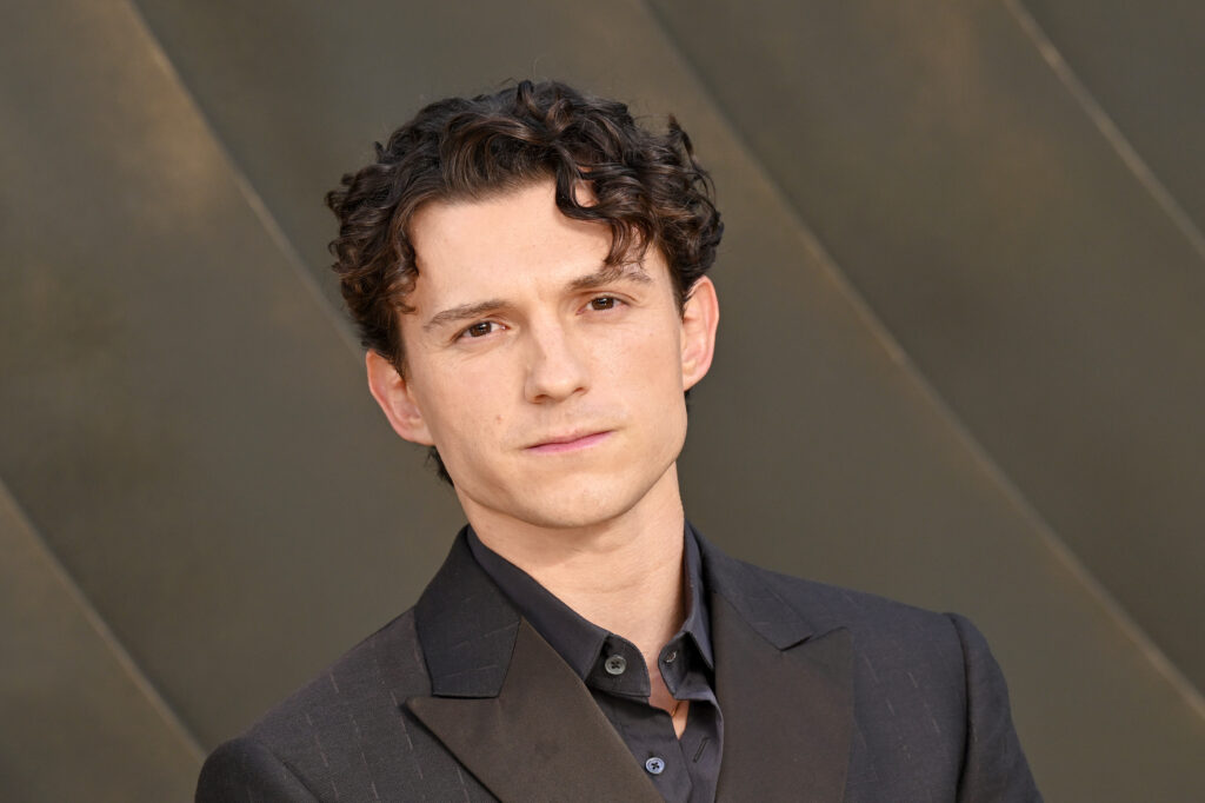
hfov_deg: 7.6
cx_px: 602
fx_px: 9034
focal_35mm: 270
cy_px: 402
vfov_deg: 5.1
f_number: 5
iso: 400
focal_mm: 180
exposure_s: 1/500
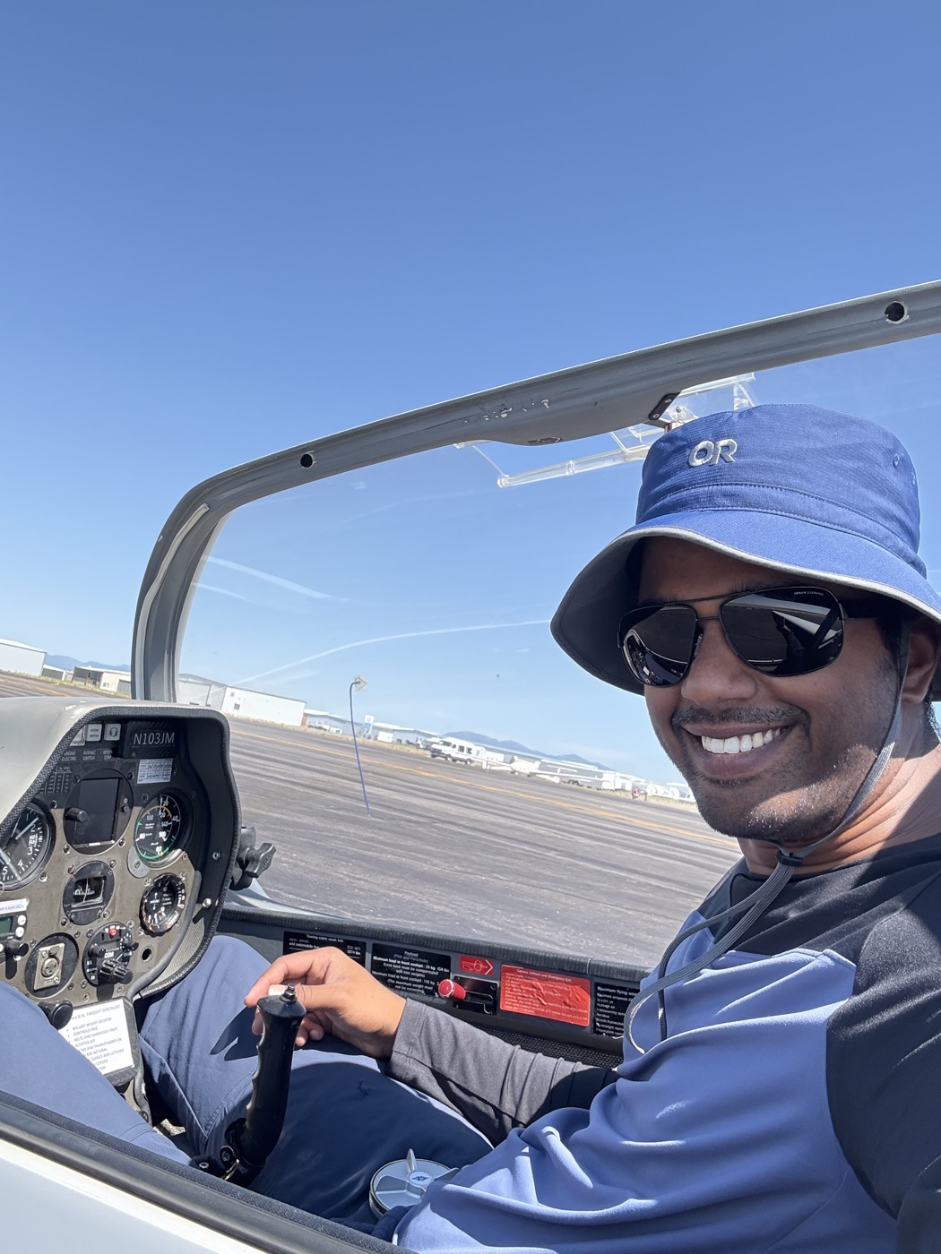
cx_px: 470
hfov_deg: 46.8
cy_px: 627
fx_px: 1087
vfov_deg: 60.0
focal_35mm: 30
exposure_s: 1/520
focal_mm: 2.69
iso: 40
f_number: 1.9
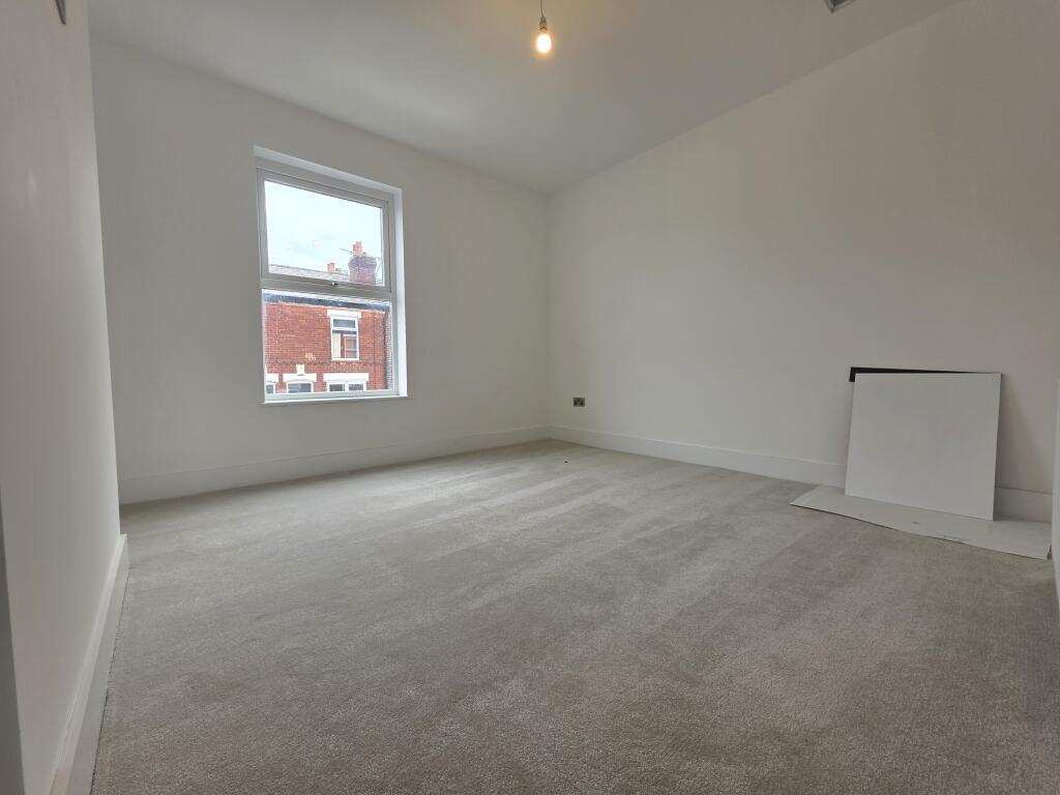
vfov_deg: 89.9
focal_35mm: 13
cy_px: 398
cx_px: 530
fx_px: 398
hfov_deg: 106.2
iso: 40
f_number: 1.9
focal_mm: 2.2
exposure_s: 1/124
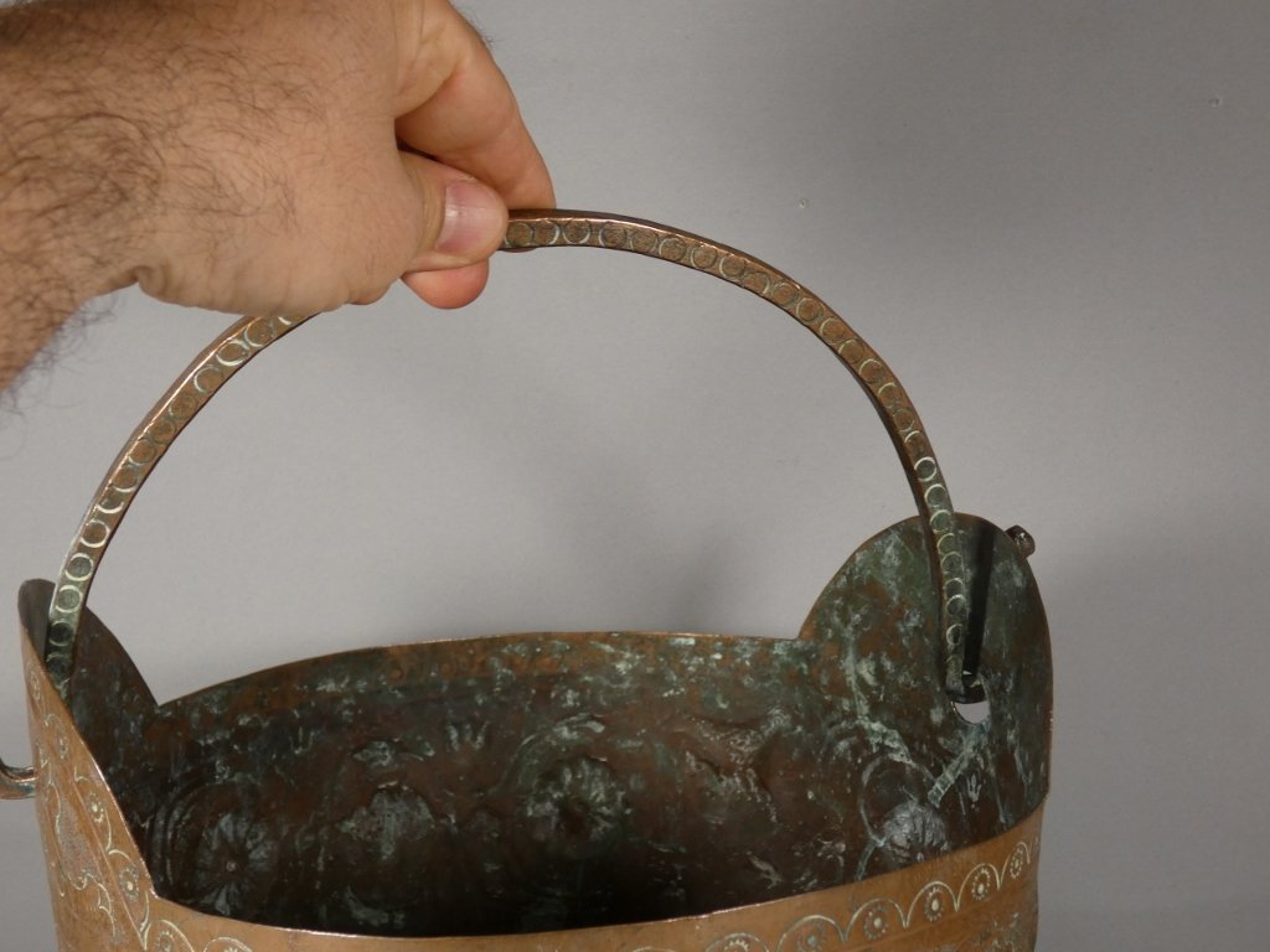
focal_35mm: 43
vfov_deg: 33.6
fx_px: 1578
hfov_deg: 43.9
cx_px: 635
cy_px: 476
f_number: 3.7
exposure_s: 1/125
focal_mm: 7.8
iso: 200
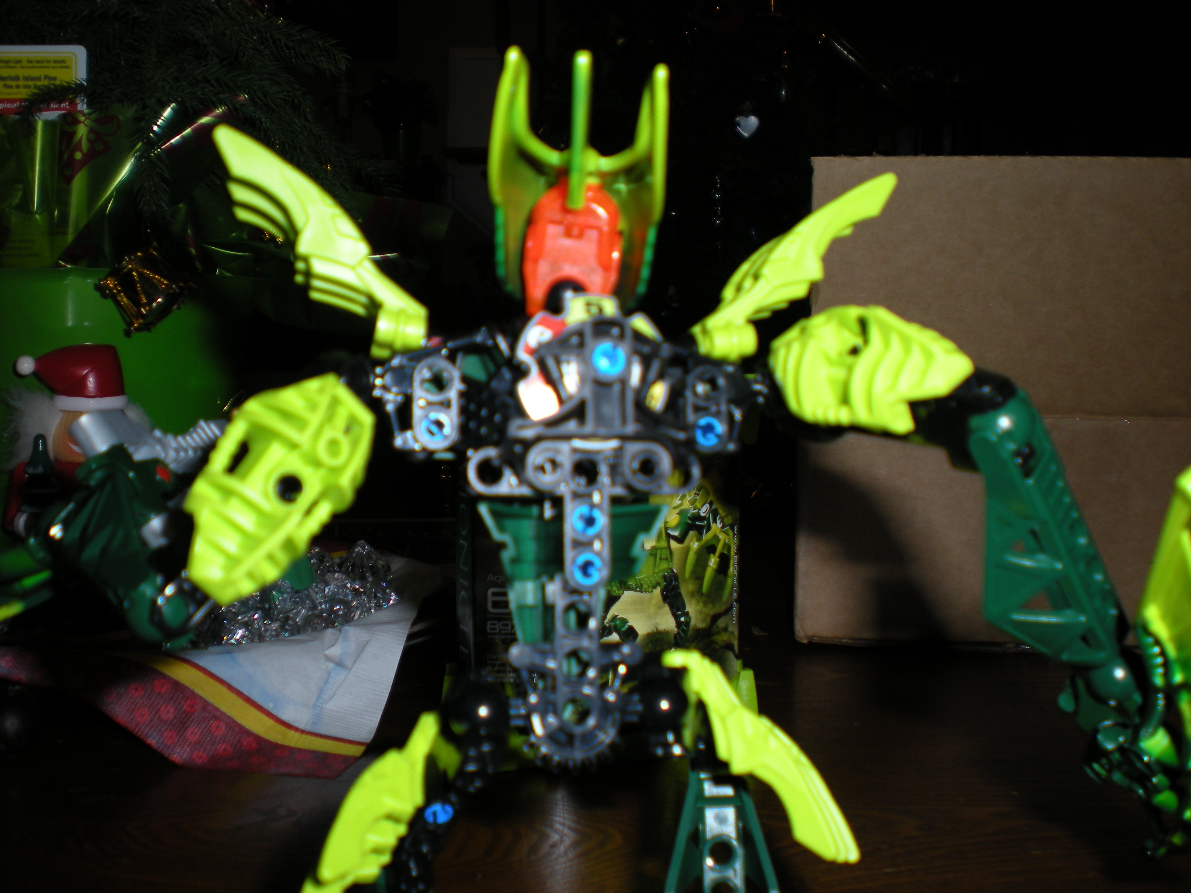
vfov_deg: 37.7
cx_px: 596
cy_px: 446
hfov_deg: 49.0
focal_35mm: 38
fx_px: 1307
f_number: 3.1
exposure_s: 1/60
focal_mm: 6.3
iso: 64
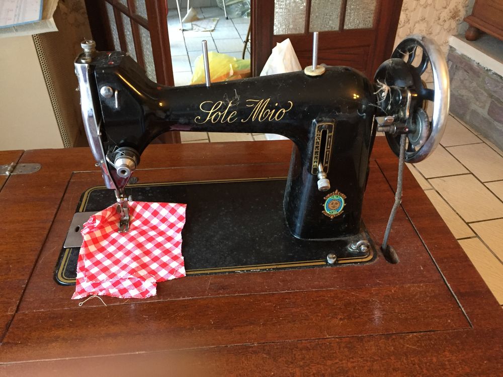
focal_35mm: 29
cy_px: 188
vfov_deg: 48.2
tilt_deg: -37.9
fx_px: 421
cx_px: 252
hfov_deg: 61.7
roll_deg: -0.8
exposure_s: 1/33
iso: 250
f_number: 2.2
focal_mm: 4.15
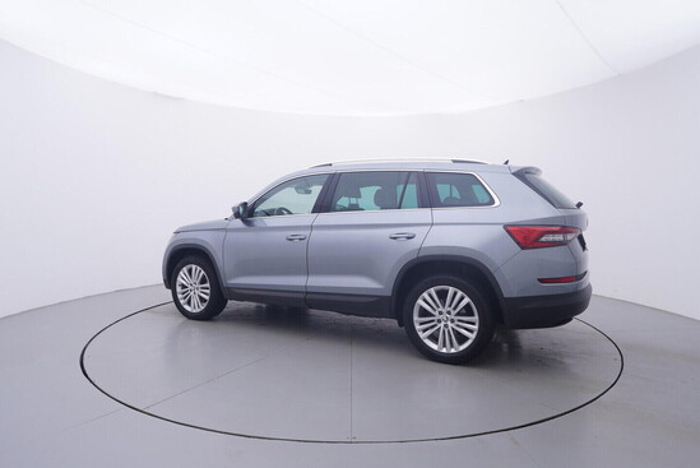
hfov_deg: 77.3
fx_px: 438
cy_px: 234
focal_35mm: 22
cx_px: 350
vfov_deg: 56.2
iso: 200
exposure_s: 1/80
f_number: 5
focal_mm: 15
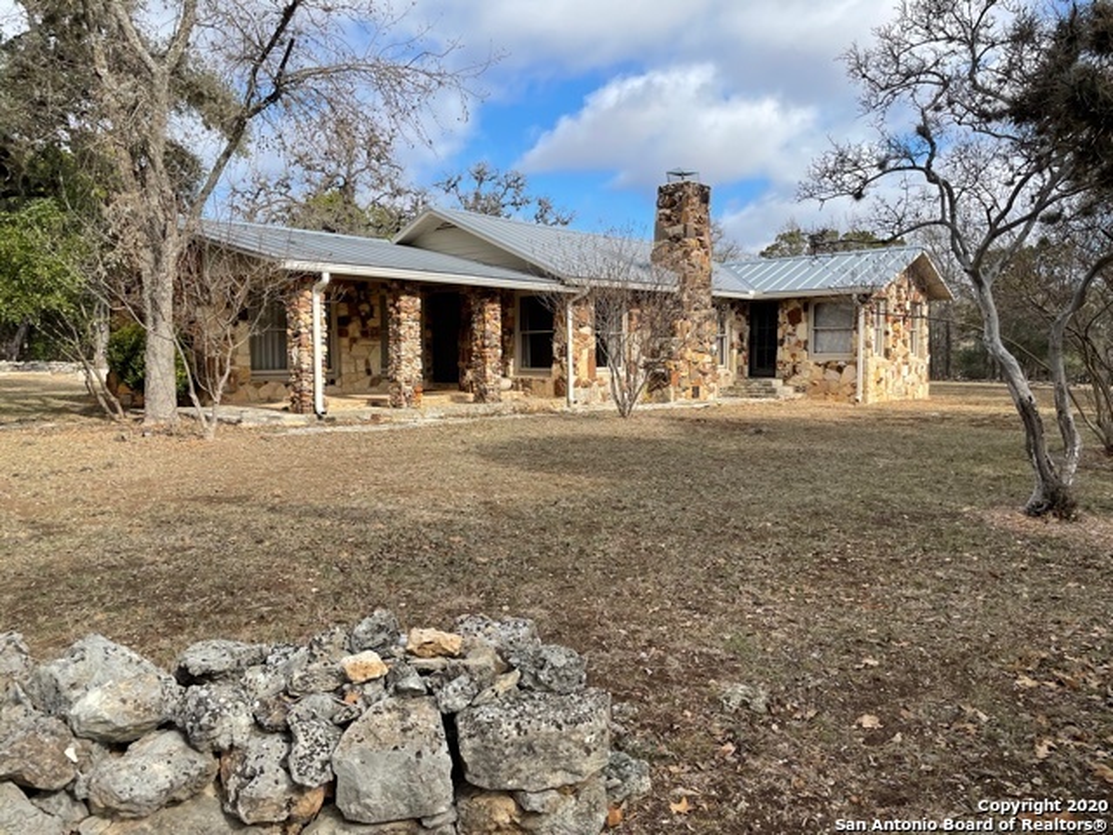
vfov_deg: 53.1
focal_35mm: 26
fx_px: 836
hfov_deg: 67.3
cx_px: 556
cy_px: 418
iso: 32
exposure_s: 1/2020
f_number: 1.6
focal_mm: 4.2
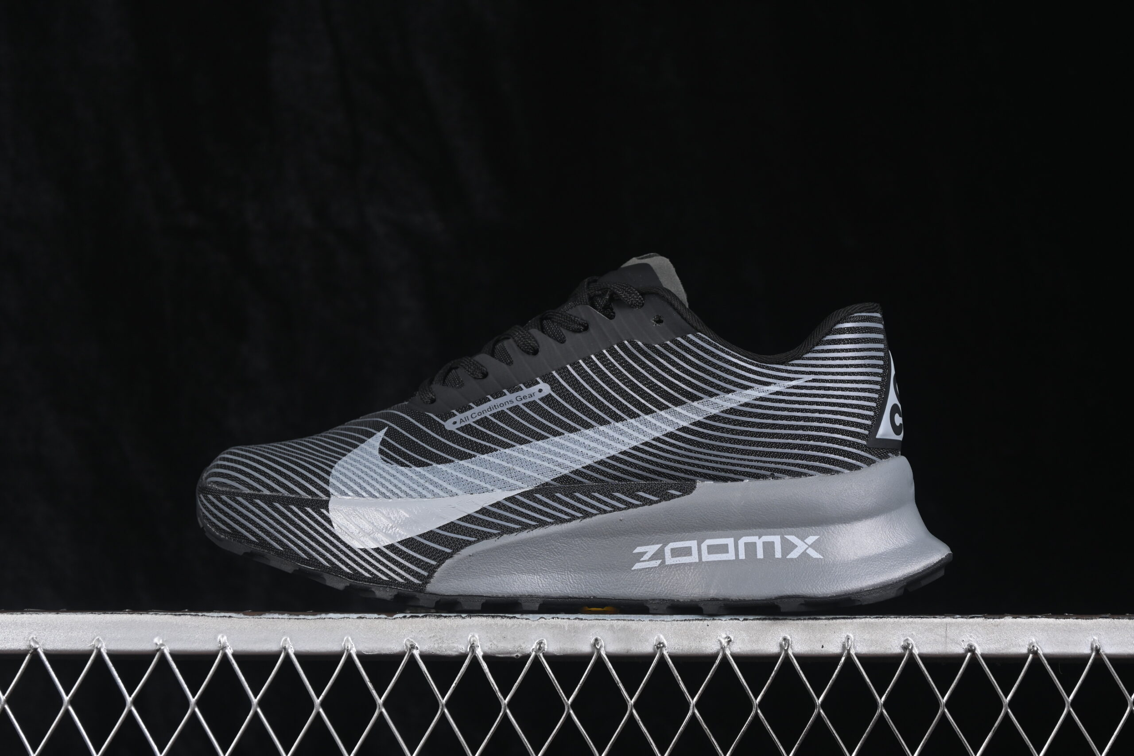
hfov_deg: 27.0
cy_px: 378
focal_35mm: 75
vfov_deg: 18.2
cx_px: 567
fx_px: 2362
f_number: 6.3
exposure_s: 1/60
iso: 160
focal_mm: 50
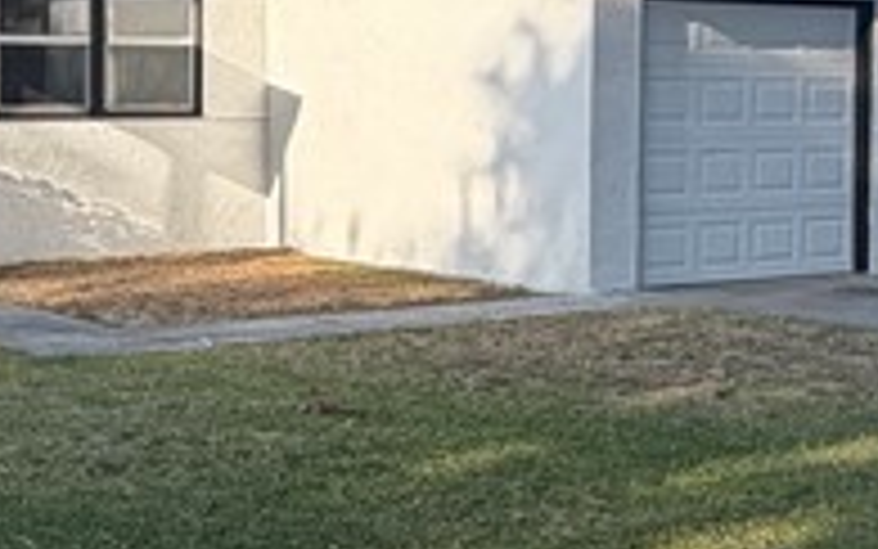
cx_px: 288
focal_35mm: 78
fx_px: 1867
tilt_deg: -2.5
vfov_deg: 16.7
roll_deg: -0.3
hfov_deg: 26.3
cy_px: 198
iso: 40
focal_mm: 2.22
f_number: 2.2
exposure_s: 1/751
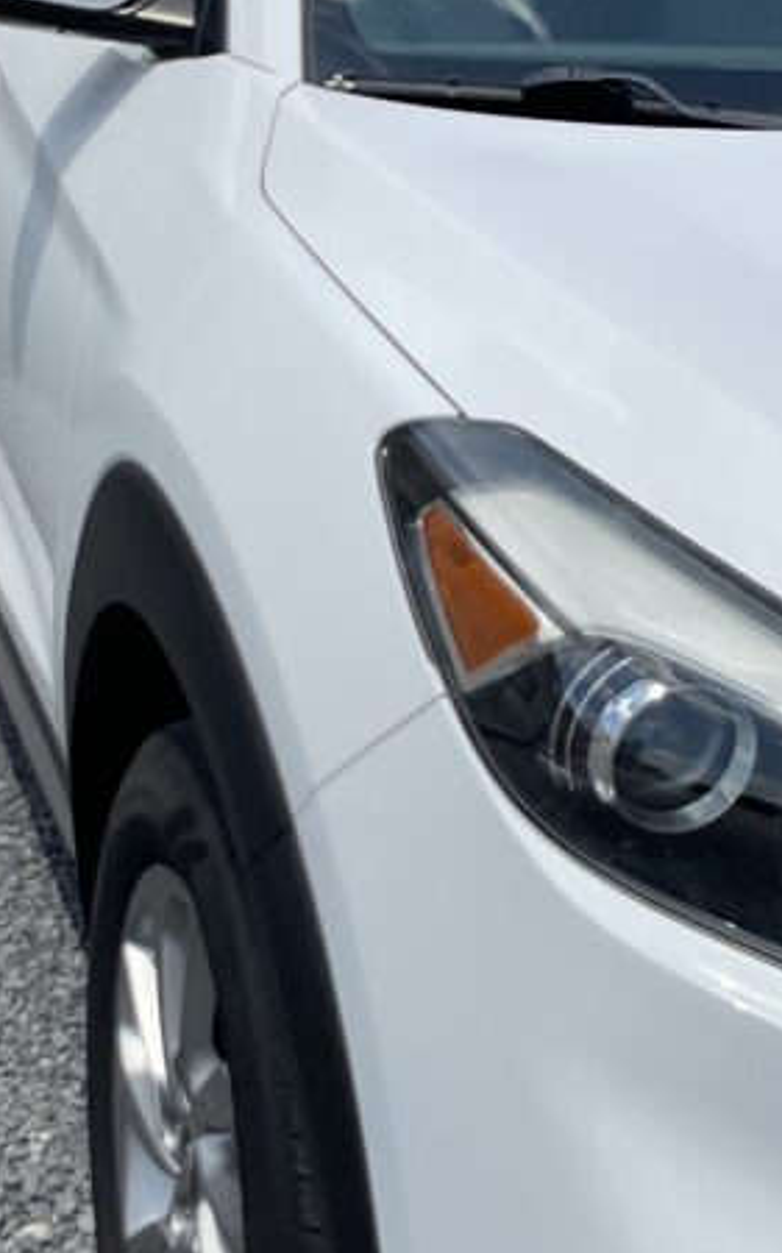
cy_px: 657
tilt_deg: -22.5
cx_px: 365
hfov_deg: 18.6
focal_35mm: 70
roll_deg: -3.2
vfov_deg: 29.4
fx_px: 2388
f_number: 1.8
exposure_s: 1/3125
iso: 16
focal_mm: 3
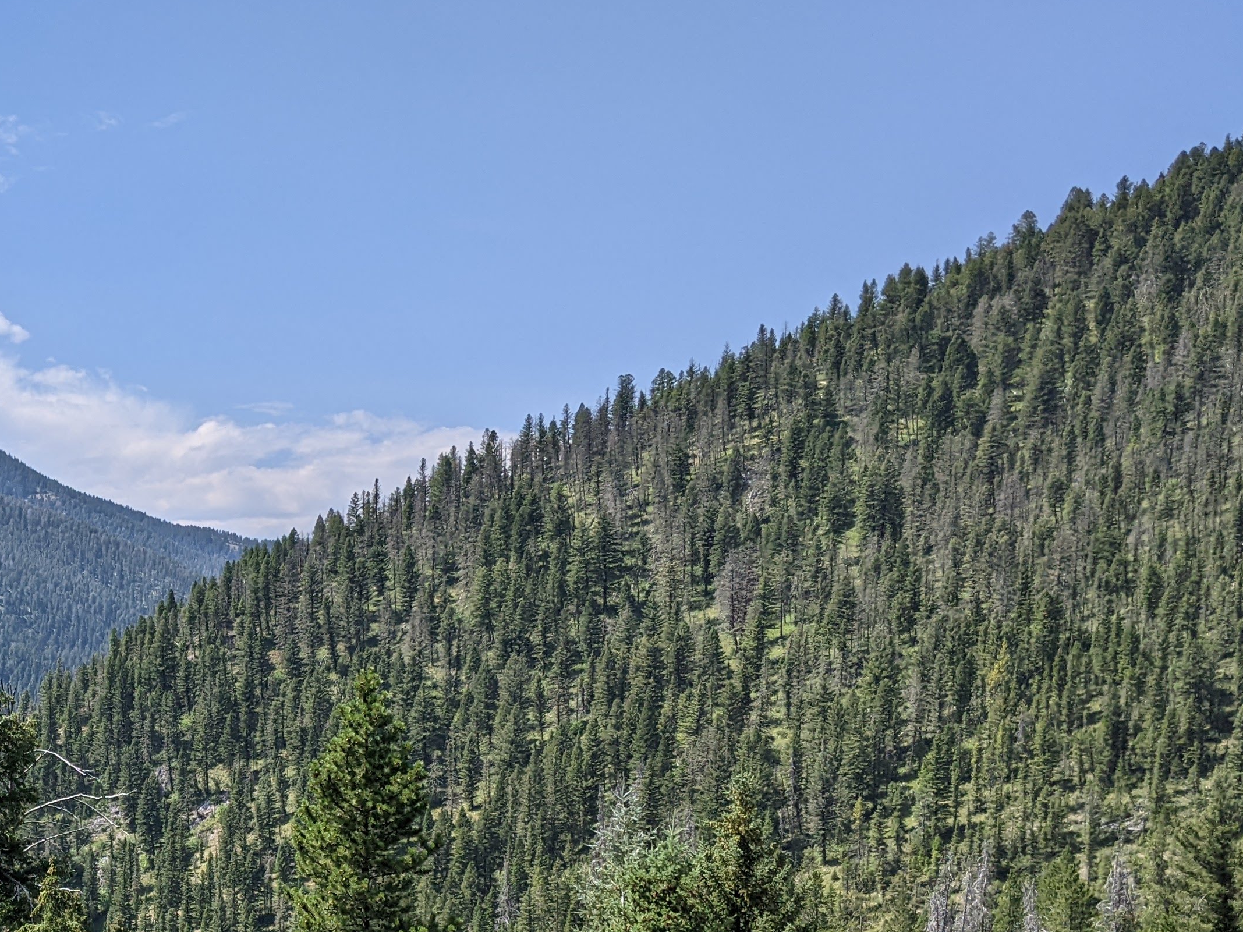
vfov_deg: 27.7
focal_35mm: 51
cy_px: 798
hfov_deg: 35.2
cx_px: 114
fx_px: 1831
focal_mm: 4.44
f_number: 1.8
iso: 51
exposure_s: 1/3906
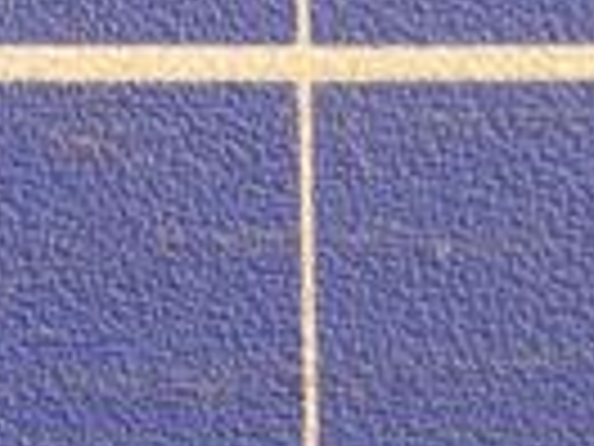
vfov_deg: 5.4
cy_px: -32
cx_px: -1354
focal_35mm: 272
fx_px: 4667
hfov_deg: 6.5
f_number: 3.2
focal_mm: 7.4
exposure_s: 1/30.7
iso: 100
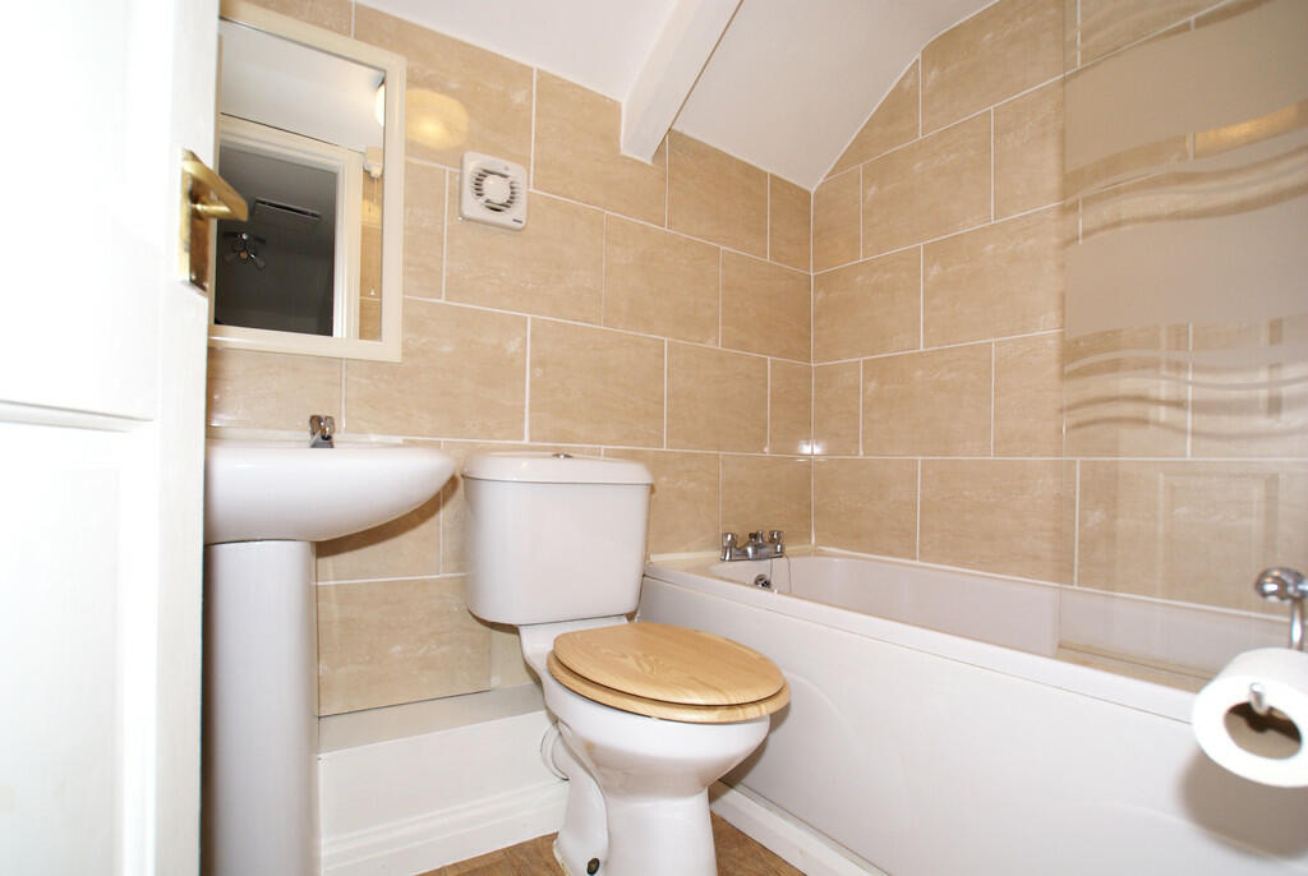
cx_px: 654
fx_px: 600
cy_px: 438
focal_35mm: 16
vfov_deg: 72.2
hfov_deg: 94.9
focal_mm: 11
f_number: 5.6
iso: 400
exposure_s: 1/60
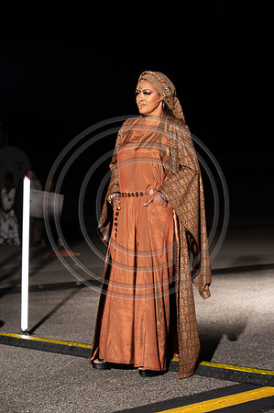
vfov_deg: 23.9
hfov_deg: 16.0
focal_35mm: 85
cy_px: 206
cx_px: 137
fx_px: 973
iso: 1000
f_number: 6.3
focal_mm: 85
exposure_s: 1/200
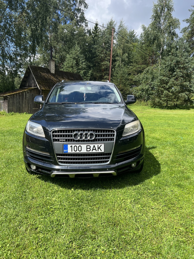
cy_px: 130
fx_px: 194
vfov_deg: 67.3
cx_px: 97
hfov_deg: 53.1
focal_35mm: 26
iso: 50
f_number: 1.5
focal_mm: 5.7
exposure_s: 1/1645
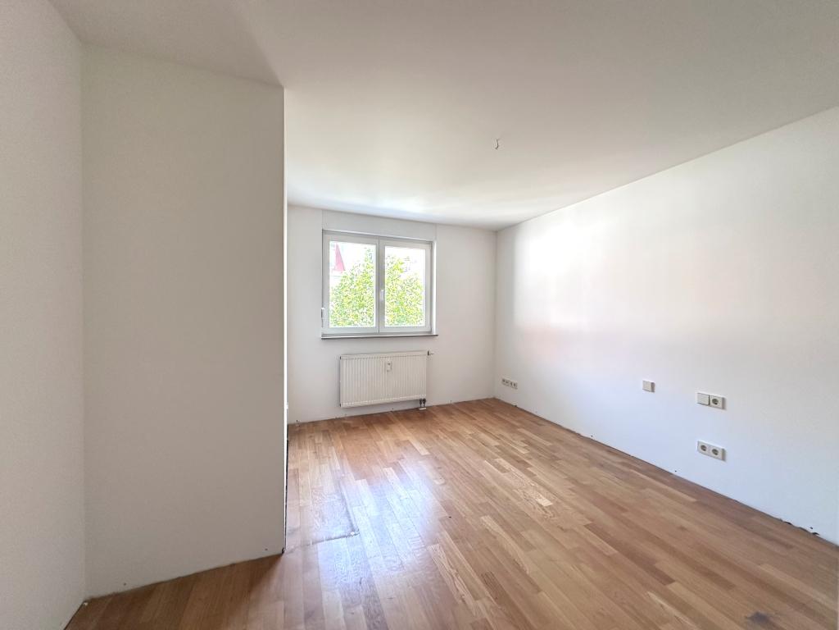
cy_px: 315
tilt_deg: -1.1
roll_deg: +0.0
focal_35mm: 14
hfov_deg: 102.1
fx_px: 339
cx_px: 420
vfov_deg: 85.7
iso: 160
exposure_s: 1/99
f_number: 2.2
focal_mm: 2.22
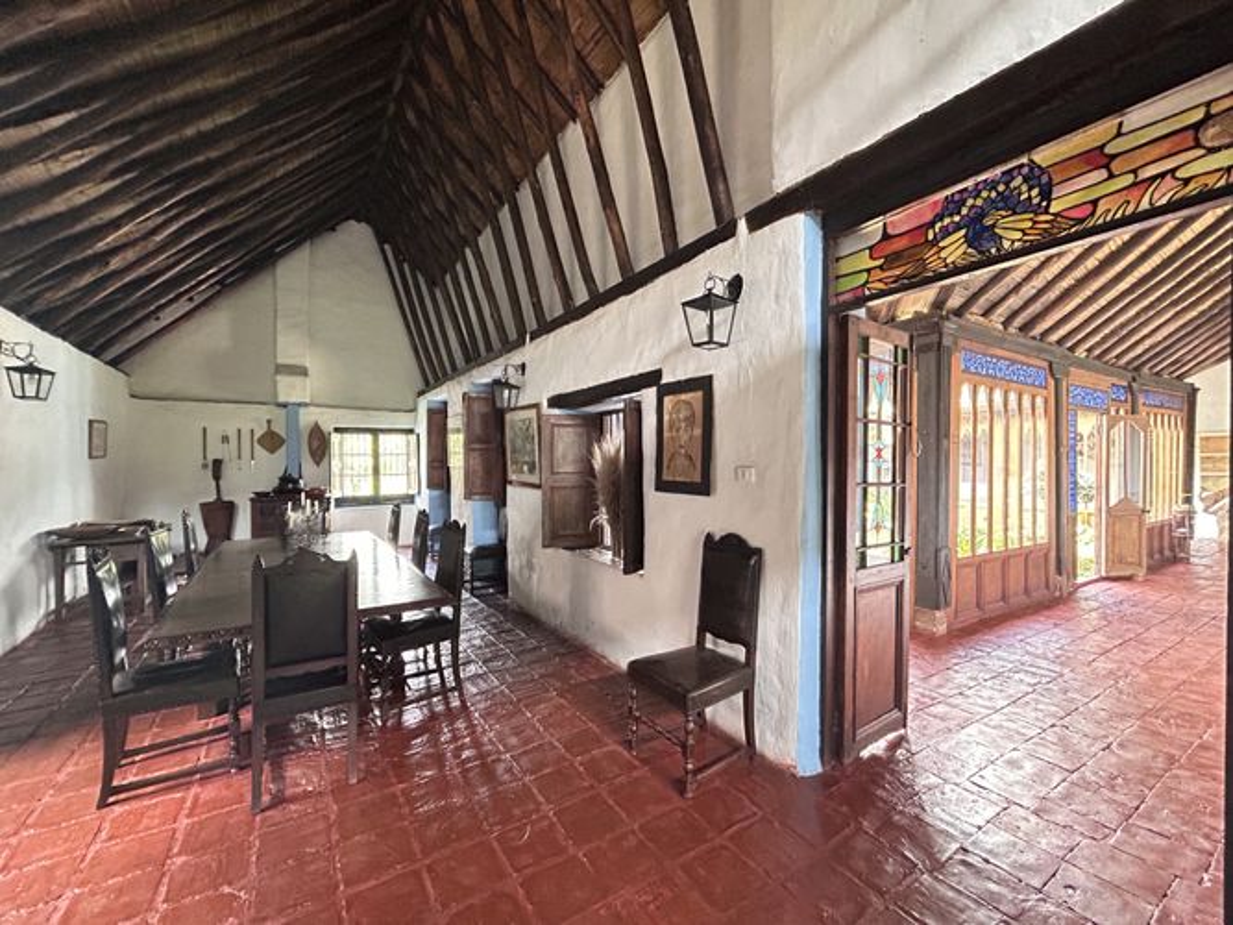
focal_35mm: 14
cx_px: 616
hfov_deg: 102.1
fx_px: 499
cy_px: 462
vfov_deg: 85.7
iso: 800
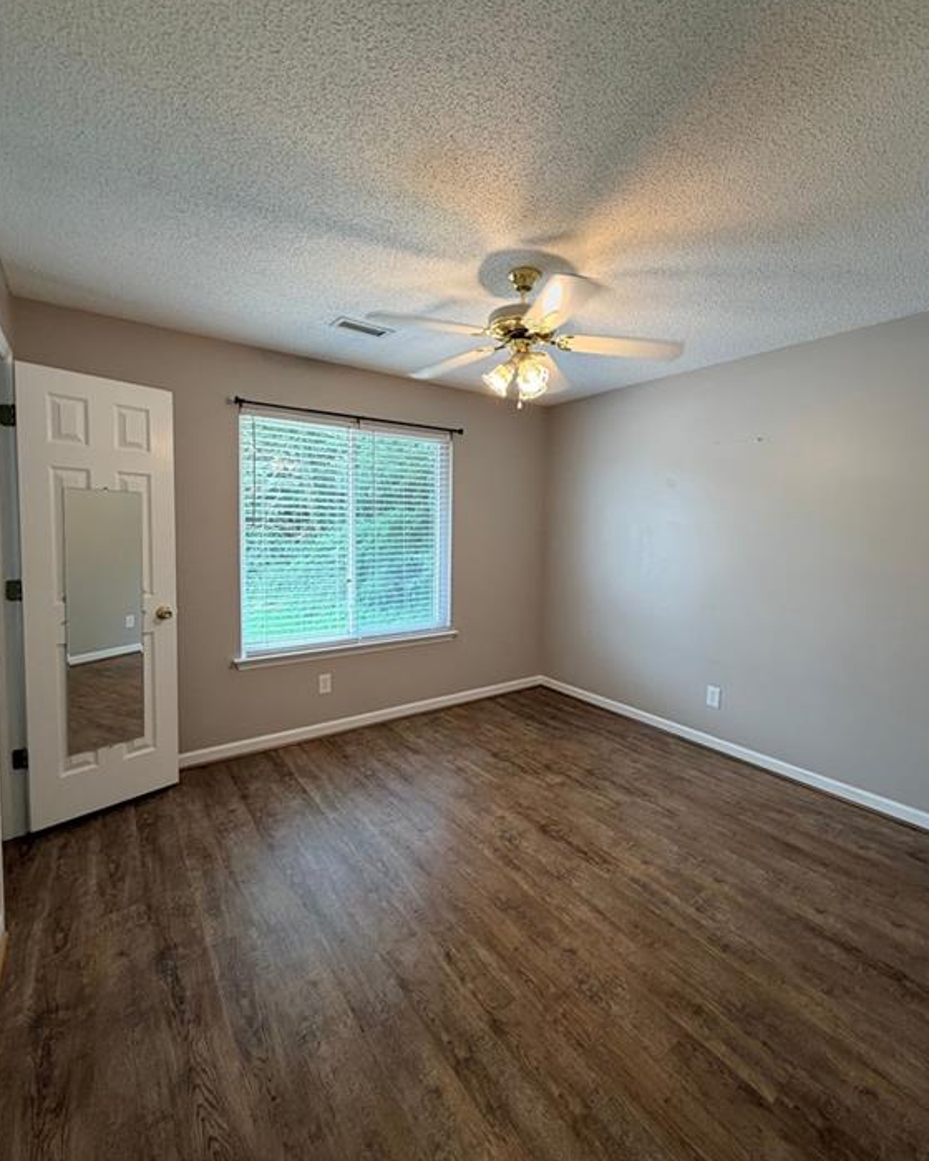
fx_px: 516
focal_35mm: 15
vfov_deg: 96.8
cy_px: 564
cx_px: 468
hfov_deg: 84.0
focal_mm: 2.22
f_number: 2.2
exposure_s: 1/120
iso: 200
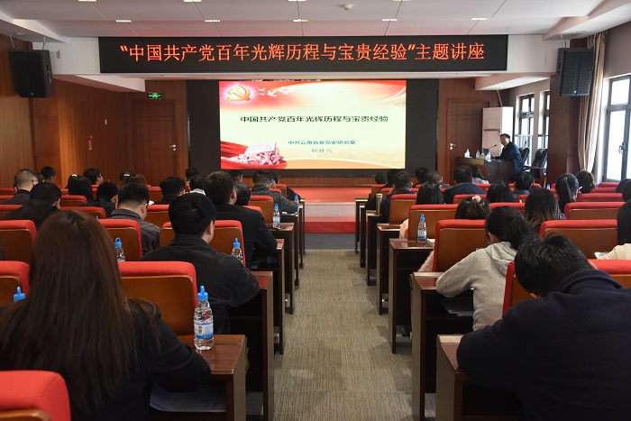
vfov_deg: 36.9
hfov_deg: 53.1
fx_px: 631
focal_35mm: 36
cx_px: 316
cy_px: 210
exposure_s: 1/160
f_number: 6.3
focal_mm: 36
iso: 2500
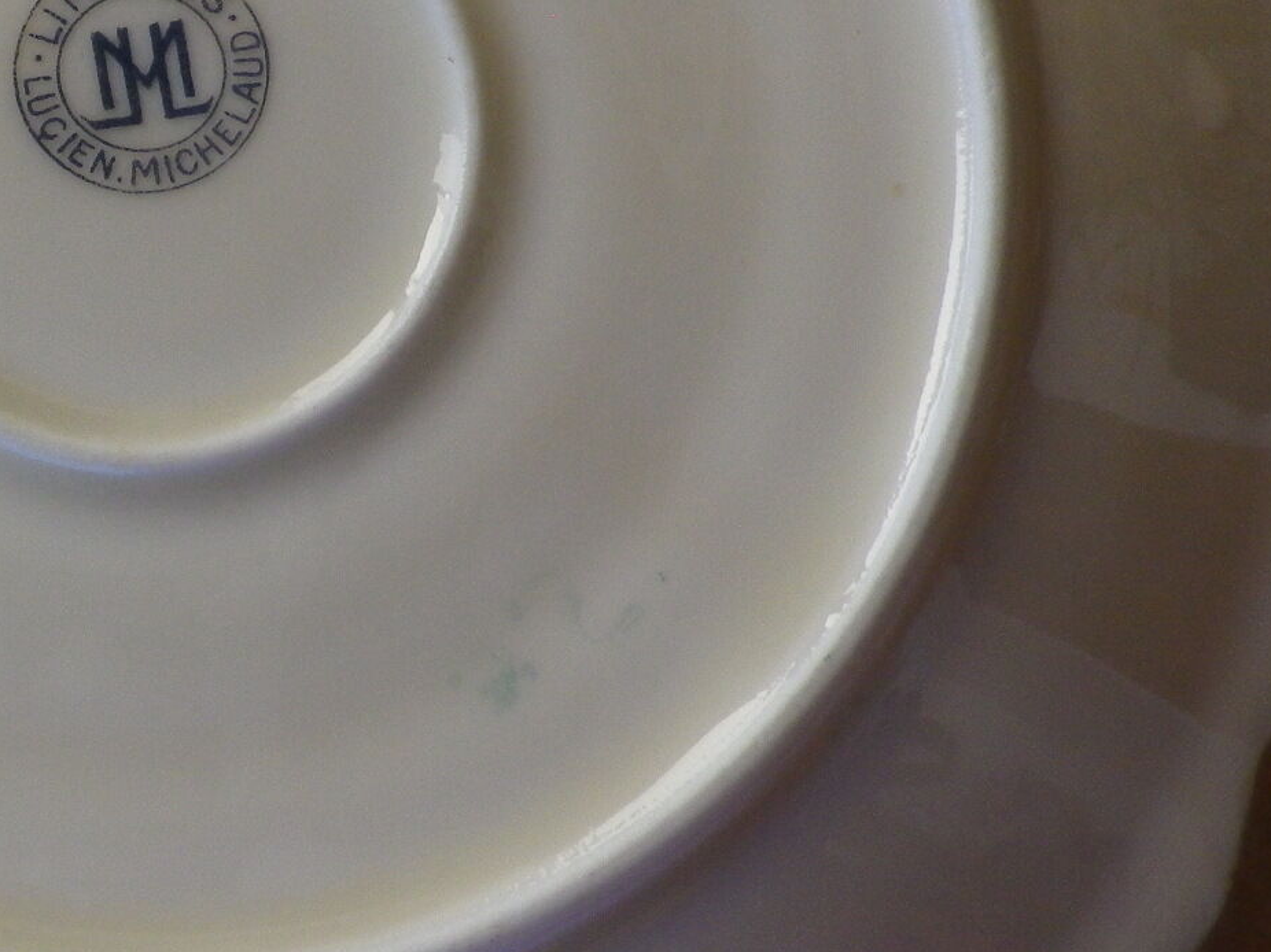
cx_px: 82
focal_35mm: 70
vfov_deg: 20.9
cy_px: 324
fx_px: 2570
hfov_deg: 26.7
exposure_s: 1/200
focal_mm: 4.5
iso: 80
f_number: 3.5
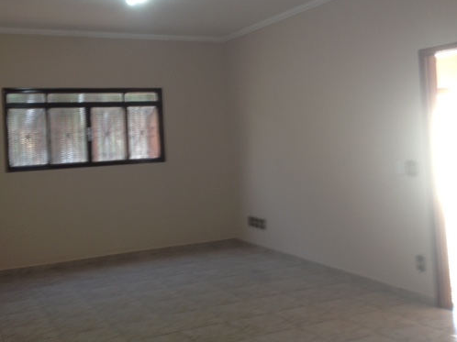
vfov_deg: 32.0
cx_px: 206
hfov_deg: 42.0
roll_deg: +2.8
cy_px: 129
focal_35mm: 45
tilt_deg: +0.3
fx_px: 594
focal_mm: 4.28
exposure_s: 1/30
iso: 50
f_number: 2.4
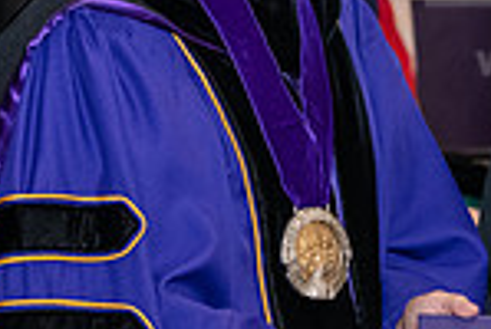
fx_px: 3717
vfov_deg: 5.1
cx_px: 326
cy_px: 130
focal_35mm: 272
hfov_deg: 7.6
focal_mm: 70
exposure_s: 1/200
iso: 2500
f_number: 5
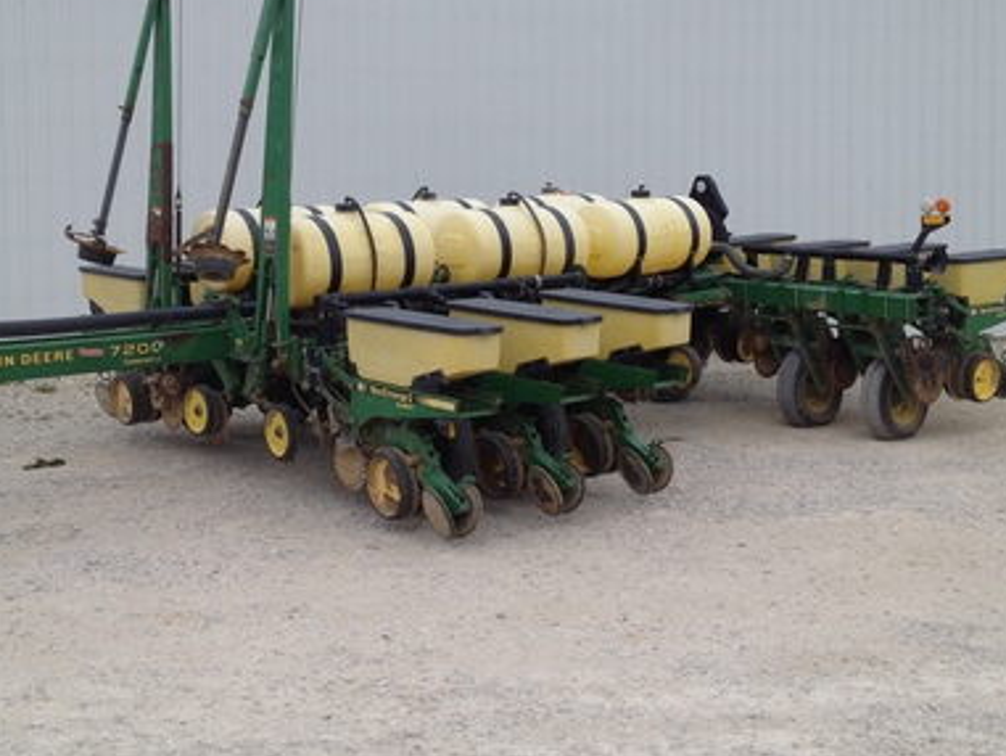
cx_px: 433
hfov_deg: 38.1
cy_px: 264
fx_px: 1454
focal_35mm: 50
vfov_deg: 29.0
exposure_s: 1/488
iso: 64
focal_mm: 4.28
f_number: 2.4
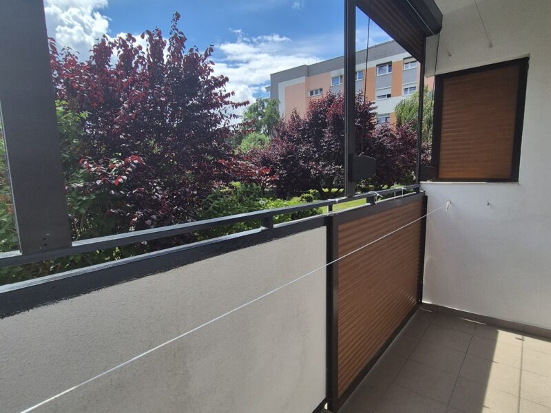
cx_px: 276
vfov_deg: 89.9
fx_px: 207
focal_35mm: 13
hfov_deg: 106.2
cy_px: 206
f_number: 2.2
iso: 50
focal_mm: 2.2
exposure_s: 1/2376
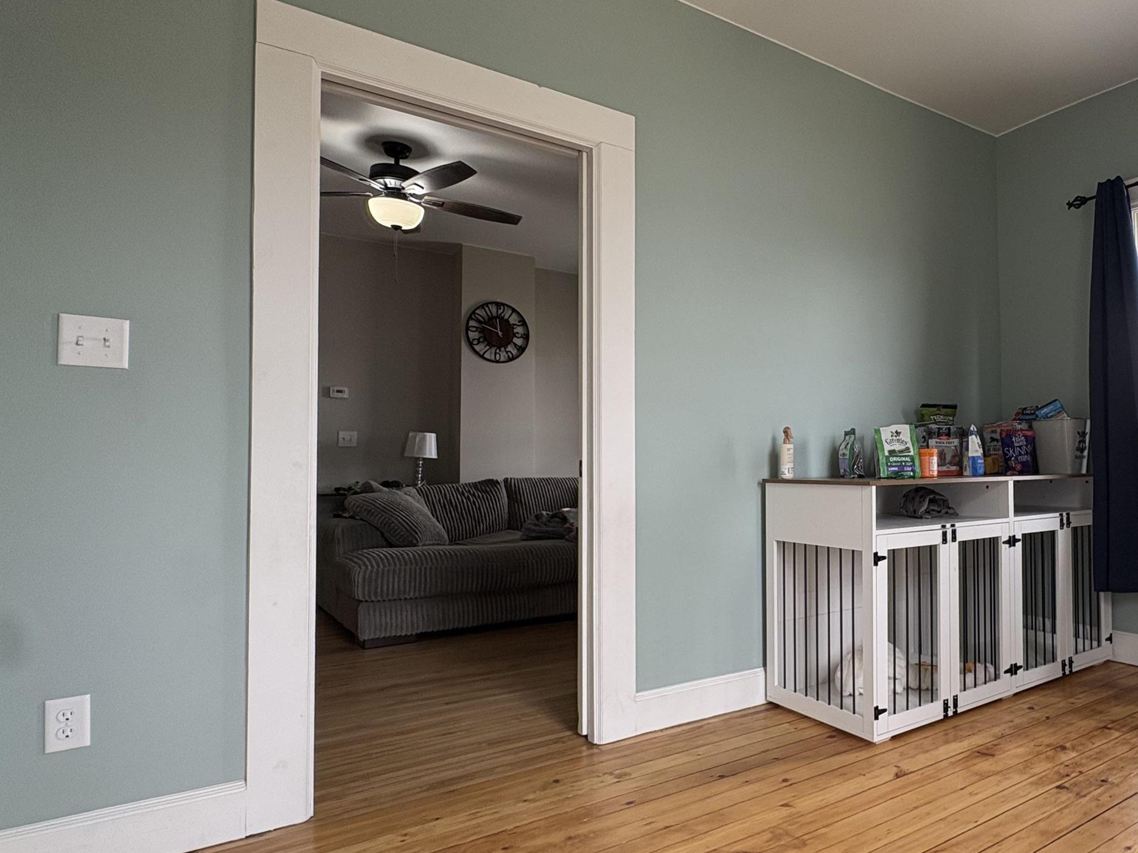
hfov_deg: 70.5
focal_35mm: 23
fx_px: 756
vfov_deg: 58.8
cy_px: 455
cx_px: 808
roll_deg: +0.5
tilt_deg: +1.3
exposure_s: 1/112
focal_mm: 2.22
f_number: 2.2
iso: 125
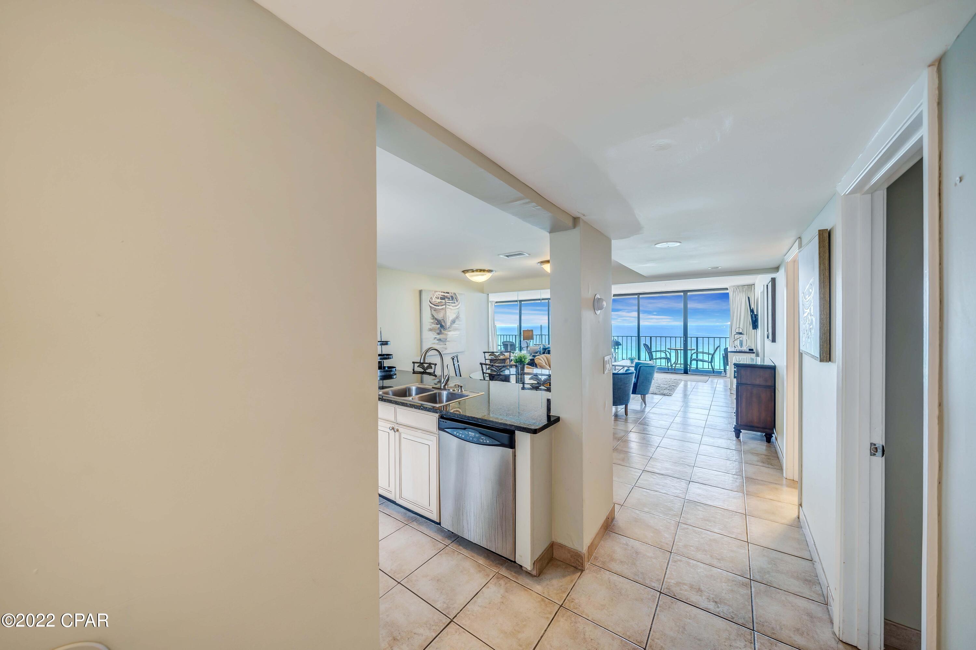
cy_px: 325
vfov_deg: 90.0
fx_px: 325
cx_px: 488
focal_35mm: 12
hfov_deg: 112.6
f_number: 5
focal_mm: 12
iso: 100
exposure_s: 1/13
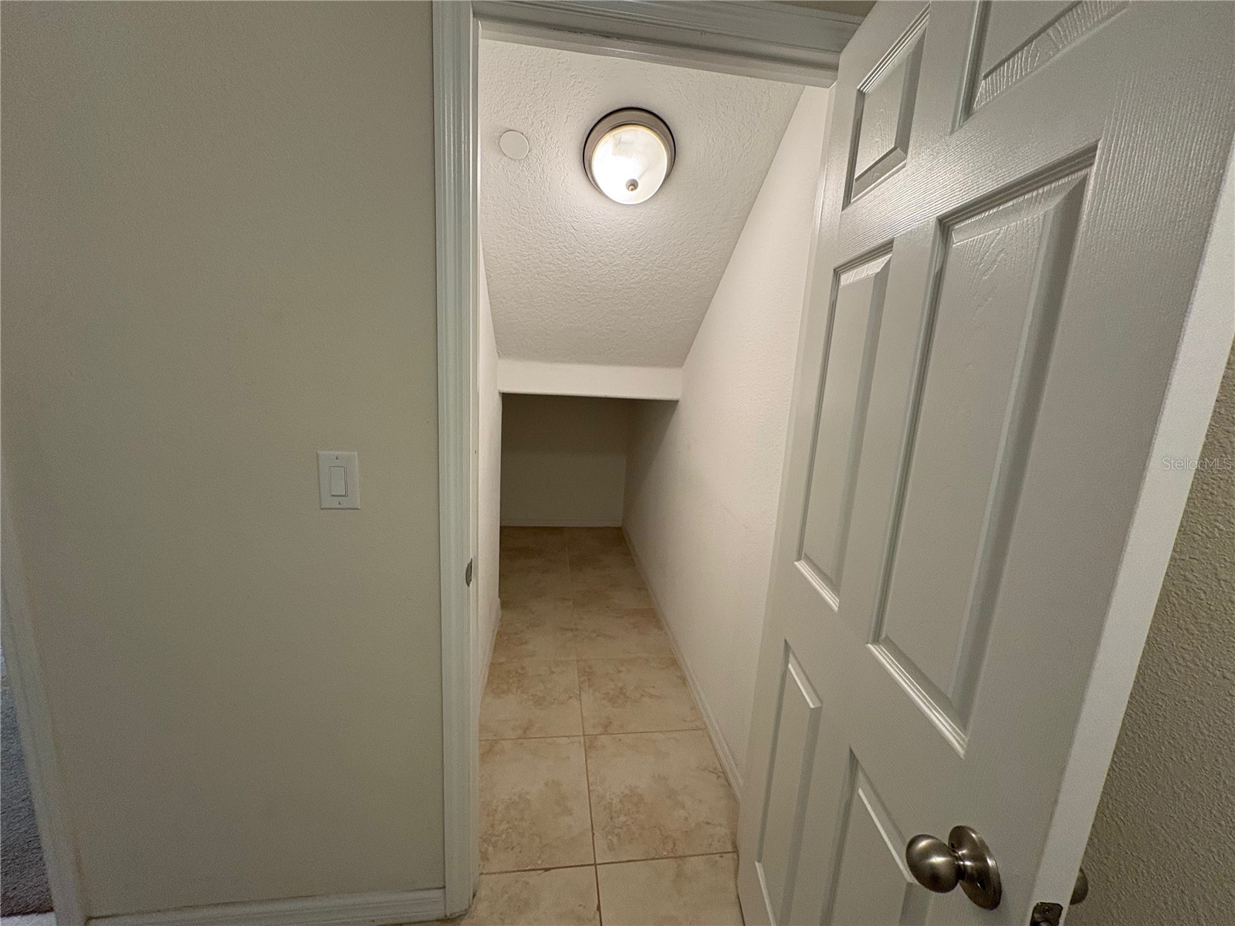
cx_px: 618
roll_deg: -3.0
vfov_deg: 85.7
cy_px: 463
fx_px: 499
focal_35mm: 14
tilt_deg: -10.8
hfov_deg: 102.1
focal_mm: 2.22
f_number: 2.2
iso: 320
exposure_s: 1/60
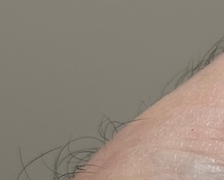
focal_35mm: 270
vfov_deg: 5.7
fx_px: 1792
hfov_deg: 6.7
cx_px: 598
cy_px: 151
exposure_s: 1/100
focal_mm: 6.86
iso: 64
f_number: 1.78
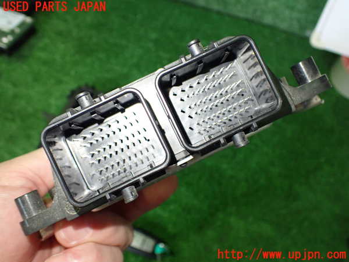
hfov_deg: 60.0
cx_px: 174
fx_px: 302
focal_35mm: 30
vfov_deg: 46.8
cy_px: 131
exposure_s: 1/60
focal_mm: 5.4
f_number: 2.3
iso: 800
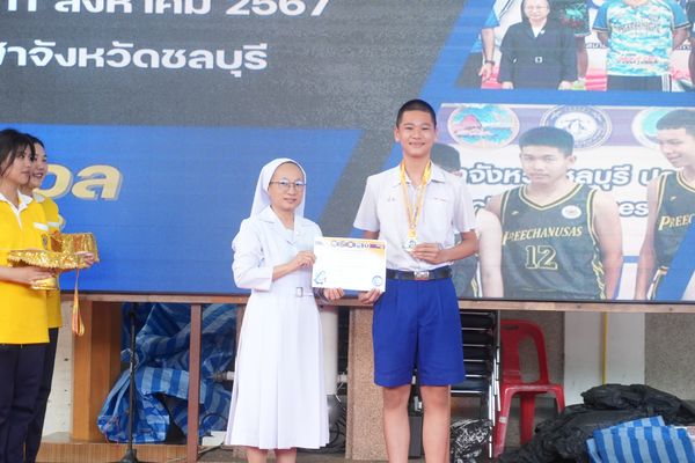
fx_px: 1448
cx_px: 348
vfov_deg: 18.2
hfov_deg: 27.0
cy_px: 232
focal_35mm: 75
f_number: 5.6
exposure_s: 1/100
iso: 1600
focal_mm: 50
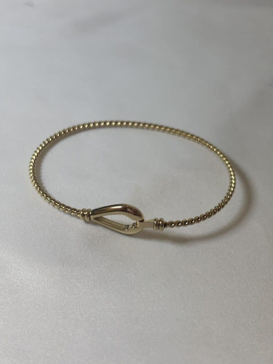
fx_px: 547
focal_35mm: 52
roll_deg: -3.9
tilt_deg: -39.7
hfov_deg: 28.0
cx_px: 136
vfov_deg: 36.8
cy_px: 182
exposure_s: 1/222
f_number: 1.6
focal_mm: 5.96
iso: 32
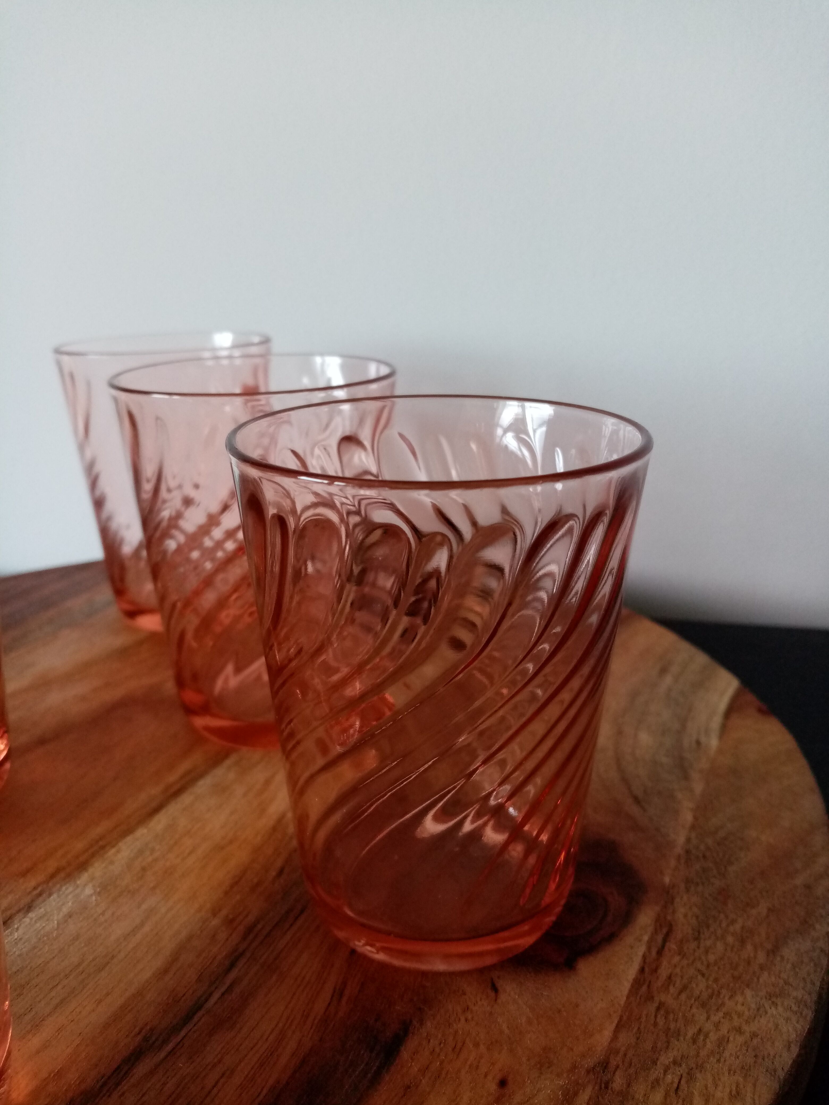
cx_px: 414
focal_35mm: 26
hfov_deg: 53.1
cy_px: 552
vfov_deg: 67.3
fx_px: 830
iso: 344
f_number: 1.8
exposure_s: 1/33.3
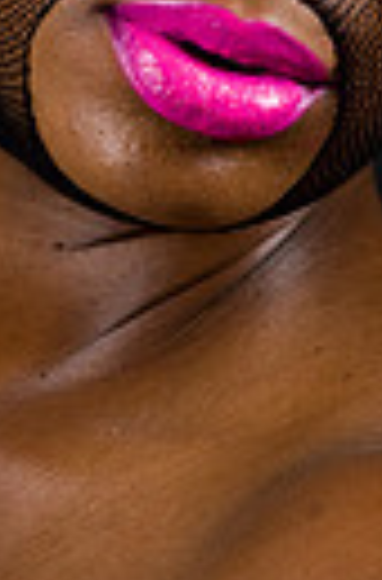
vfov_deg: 3.0
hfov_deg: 1.9
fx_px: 11232
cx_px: 119
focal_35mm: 700
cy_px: -225
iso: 200
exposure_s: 1/125
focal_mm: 200
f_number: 5.6
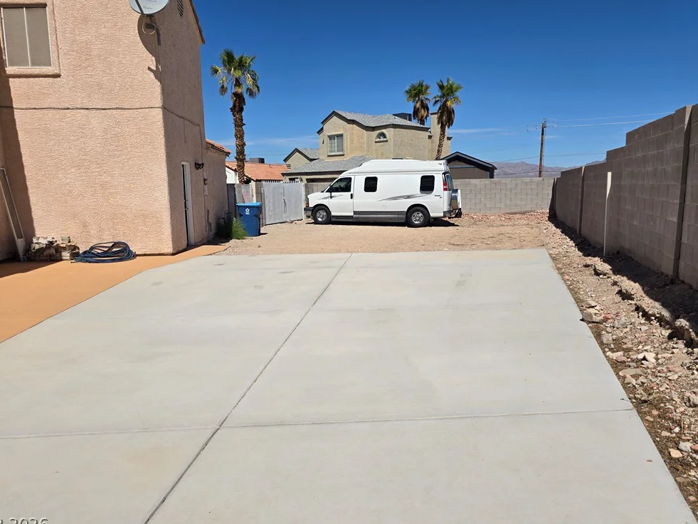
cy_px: 262
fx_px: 484
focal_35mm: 24
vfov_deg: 56.8
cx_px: 334
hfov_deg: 71.6
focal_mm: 6.3
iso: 12
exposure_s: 1/1925
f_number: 1.7
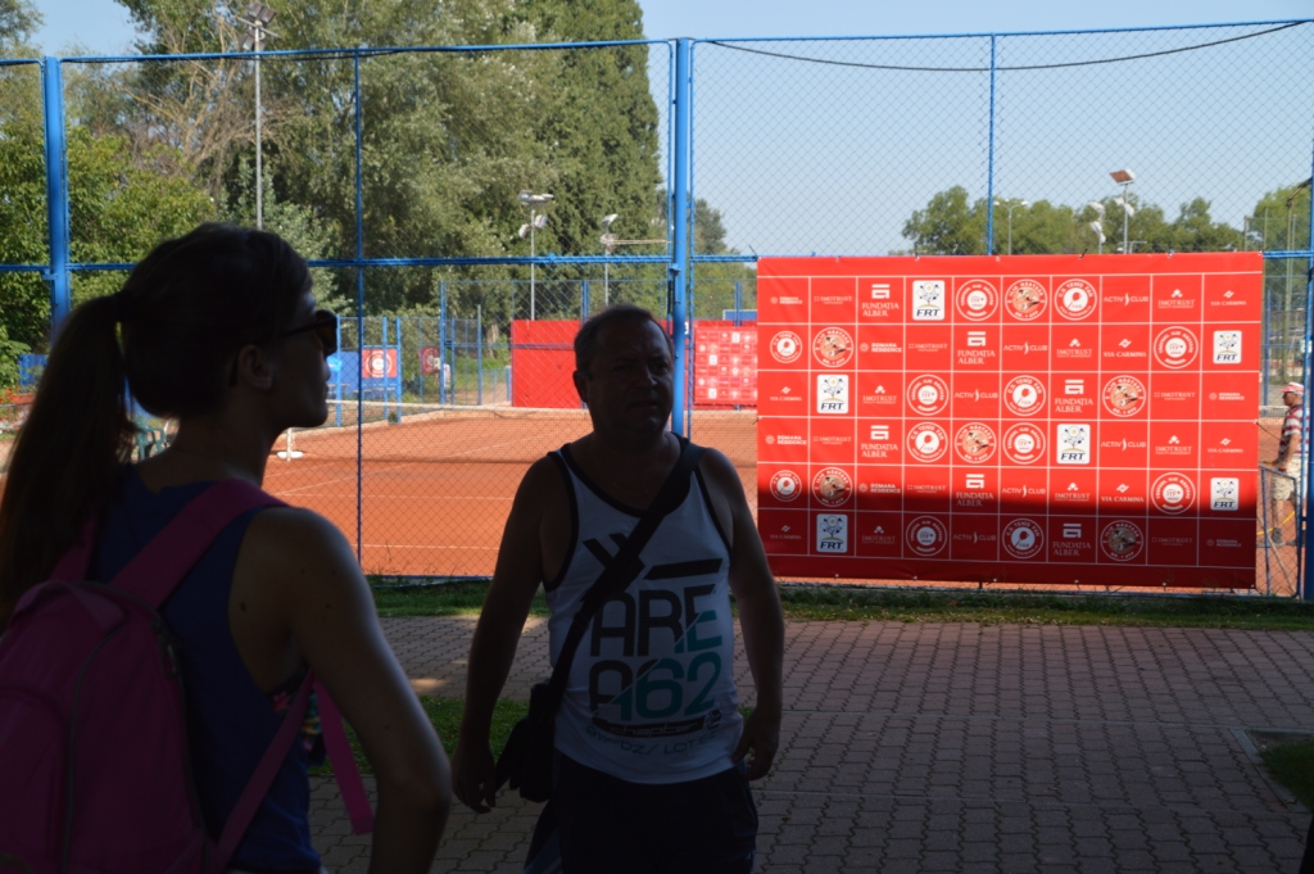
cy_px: 437
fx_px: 1860
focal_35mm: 51
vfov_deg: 26.4
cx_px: 657
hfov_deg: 38.9
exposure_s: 1/160
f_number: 6.3
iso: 100
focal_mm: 34
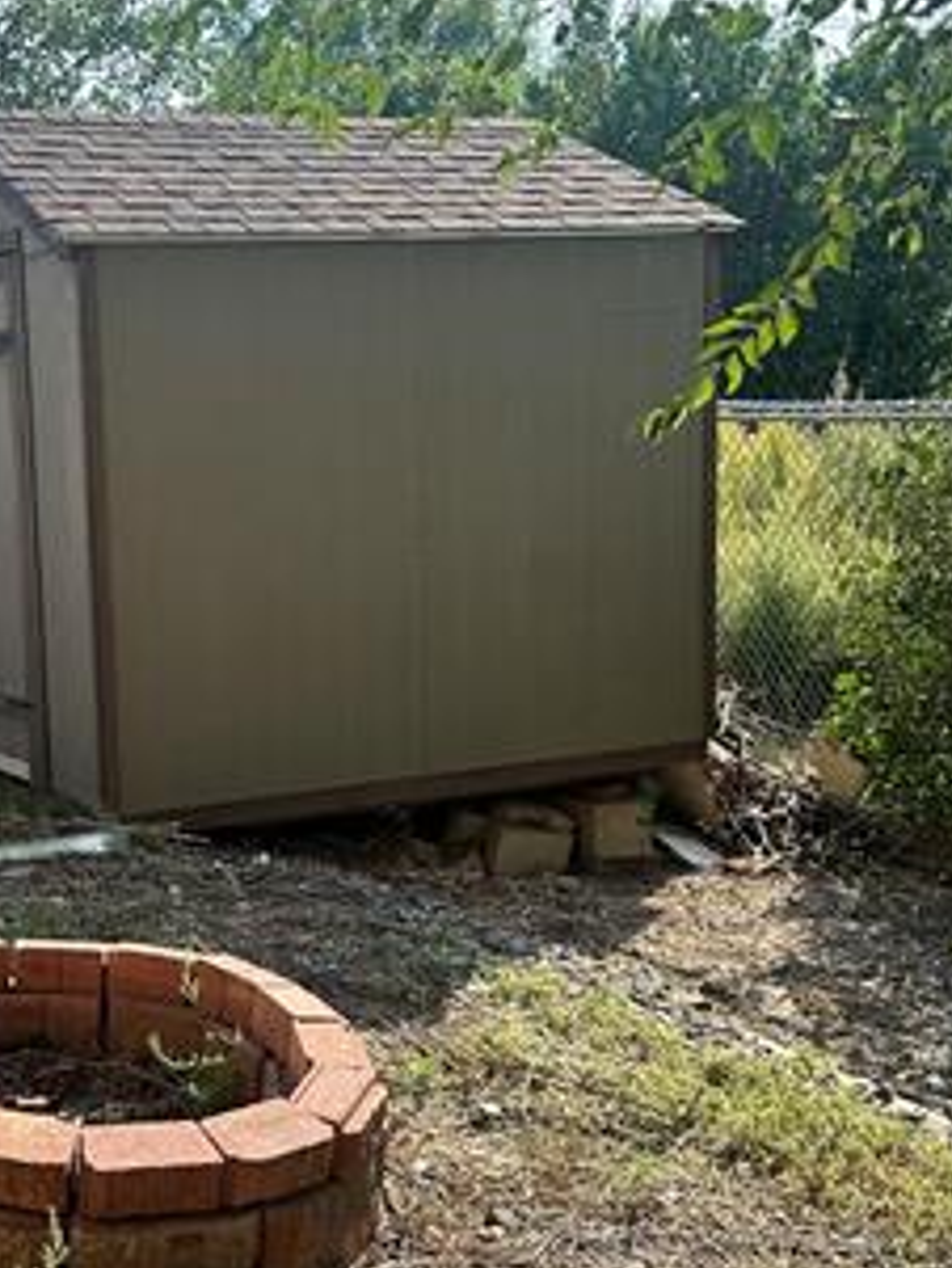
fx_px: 1869
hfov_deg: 27.9
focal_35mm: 51
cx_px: 164
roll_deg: +1.7
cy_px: 668
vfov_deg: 37.5
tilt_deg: -8.8
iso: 80
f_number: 1.78
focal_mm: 6.86
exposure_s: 1/1517
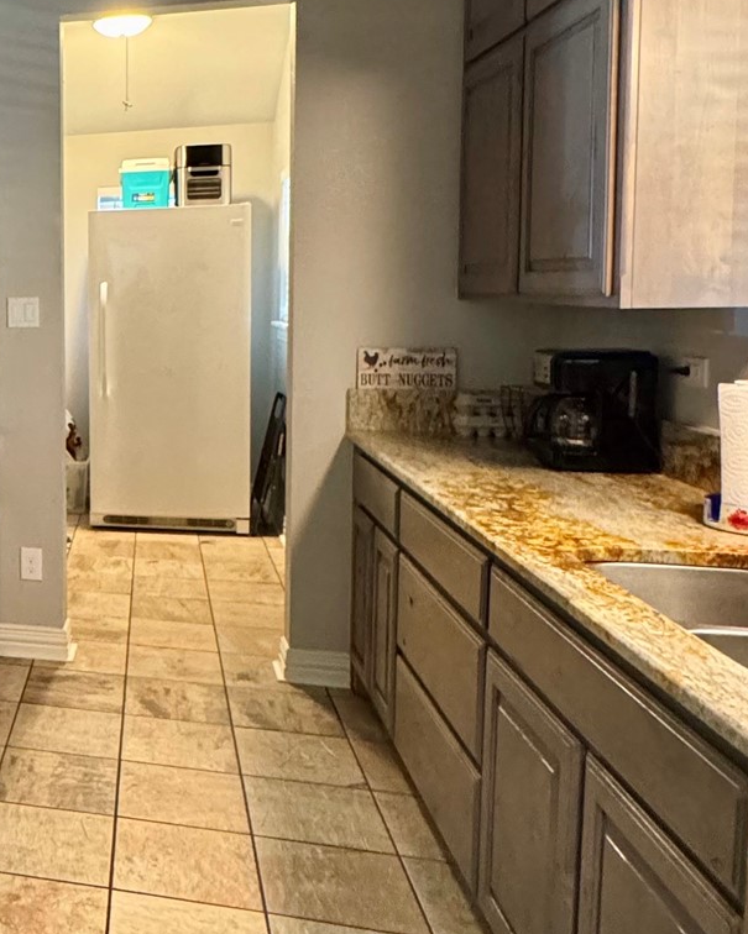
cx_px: -150
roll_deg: +0.7
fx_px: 1024
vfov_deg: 48.7
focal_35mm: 37
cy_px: 357
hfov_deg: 32.9
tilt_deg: -3.3
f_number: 2.2
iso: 640
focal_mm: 2.22
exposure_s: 1/60
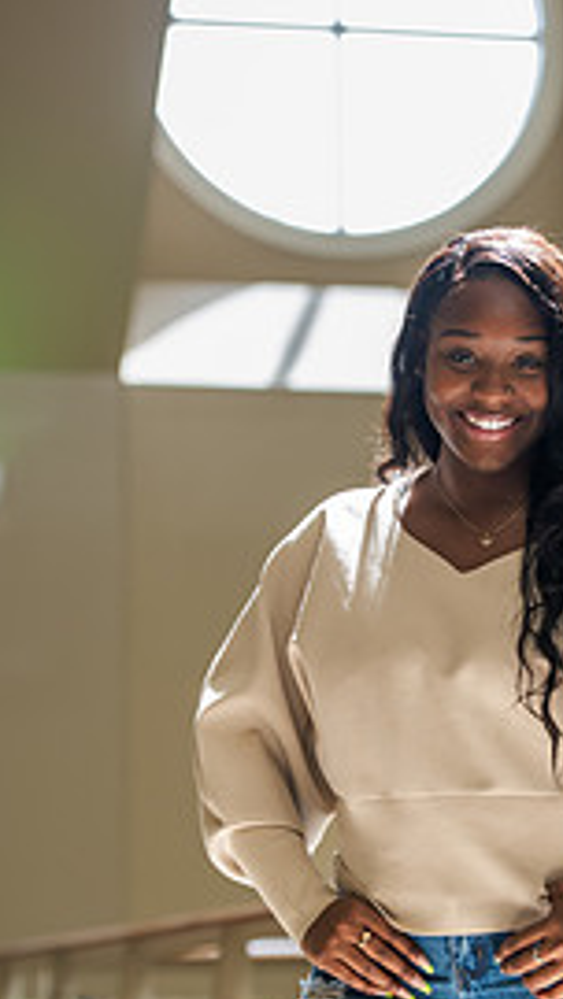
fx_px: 4164
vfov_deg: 13.7
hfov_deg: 7.7
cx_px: 522
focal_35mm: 157
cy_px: 673
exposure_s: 1/200
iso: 640
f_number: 3.5
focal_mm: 90
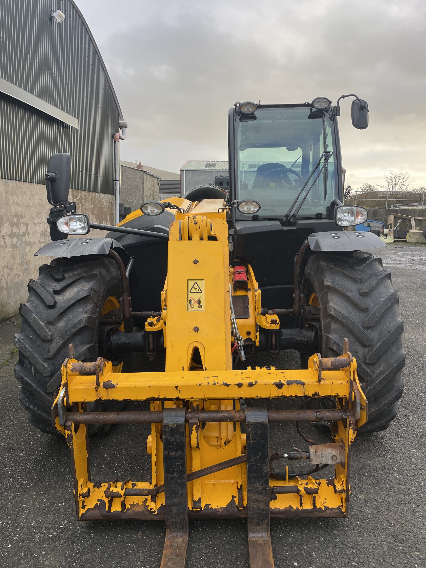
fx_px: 427
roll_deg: -0.5
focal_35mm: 26
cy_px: 284
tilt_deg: -8.4
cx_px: 213
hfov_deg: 53.1
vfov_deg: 67.3
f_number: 1.6
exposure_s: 1/185
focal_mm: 4.2
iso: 32
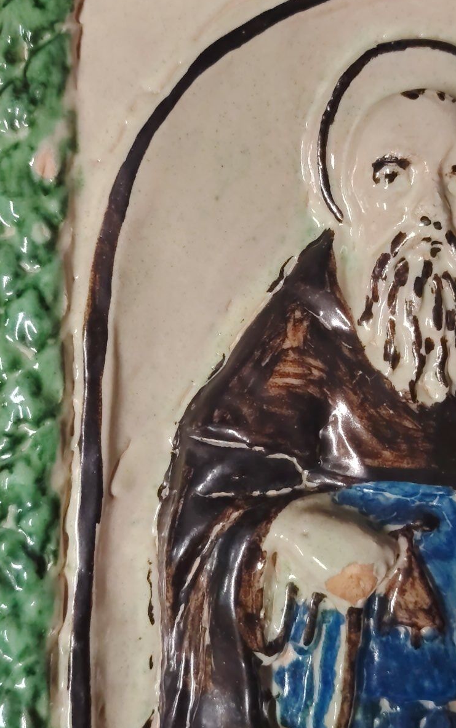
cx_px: 226
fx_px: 875
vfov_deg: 45.3
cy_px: 361
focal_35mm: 44
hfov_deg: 29.2
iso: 5441
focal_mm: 5.25
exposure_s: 1/100
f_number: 1.75
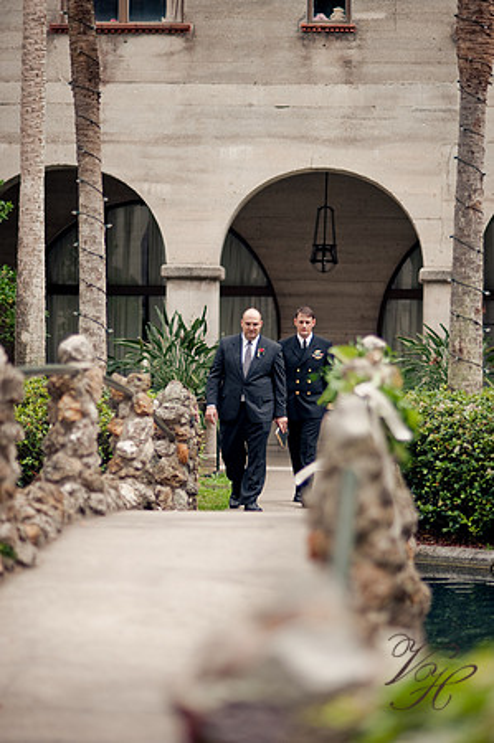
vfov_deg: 23.9
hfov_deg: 16.0
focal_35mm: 85
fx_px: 1753
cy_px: 372
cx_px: 247
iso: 400
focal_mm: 85
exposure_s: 1/320
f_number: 1.8
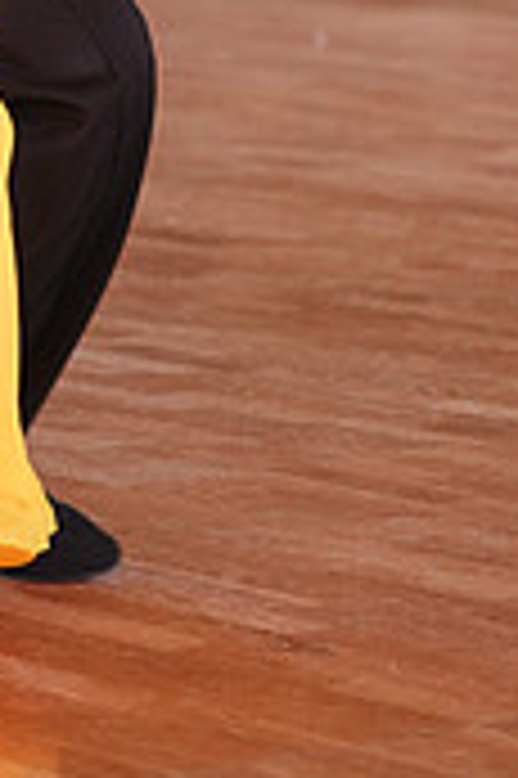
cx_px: -25
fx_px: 5449
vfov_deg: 8.1
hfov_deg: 5.4
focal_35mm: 252
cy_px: -292
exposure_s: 1/500
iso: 1600
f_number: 2.8
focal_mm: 75
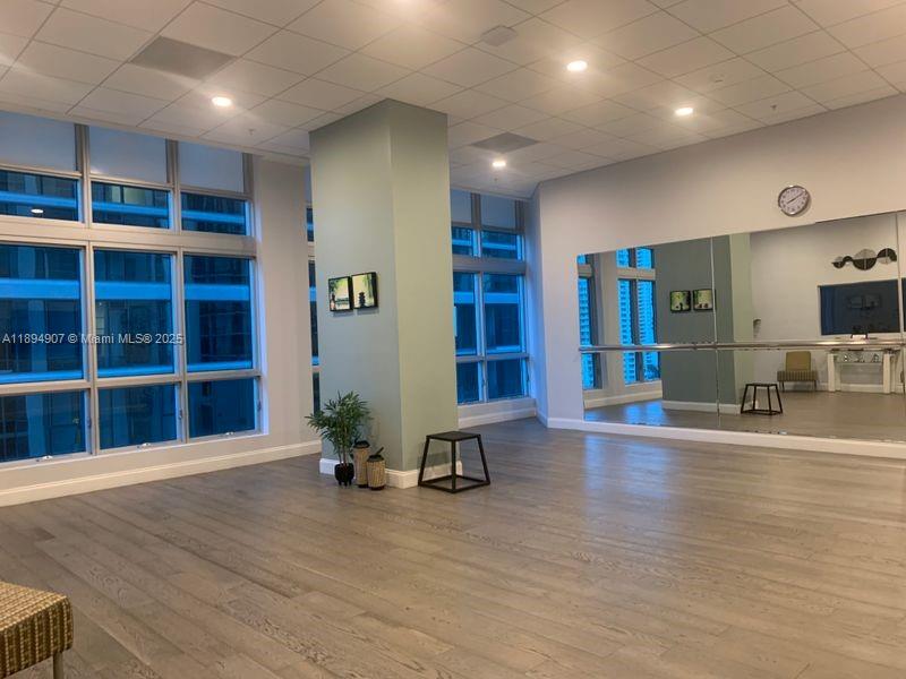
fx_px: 680
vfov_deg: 53.1
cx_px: 453
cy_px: 340
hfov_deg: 67.3
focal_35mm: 26
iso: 200
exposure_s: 1/60
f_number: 1.8
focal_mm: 4.25
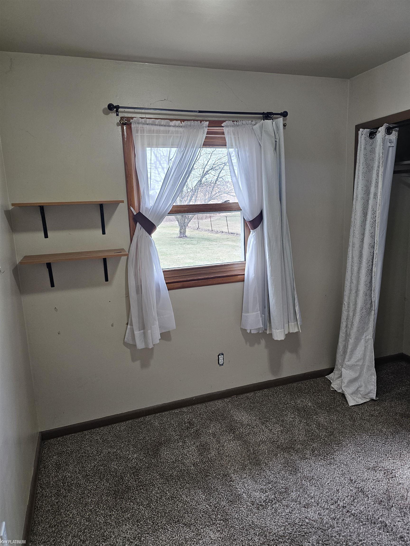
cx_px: 205
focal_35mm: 23
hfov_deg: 58.9
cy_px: 273
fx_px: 363
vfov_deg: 73.9
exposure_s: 1/120
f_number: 1.7
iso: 200
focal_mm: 6.3
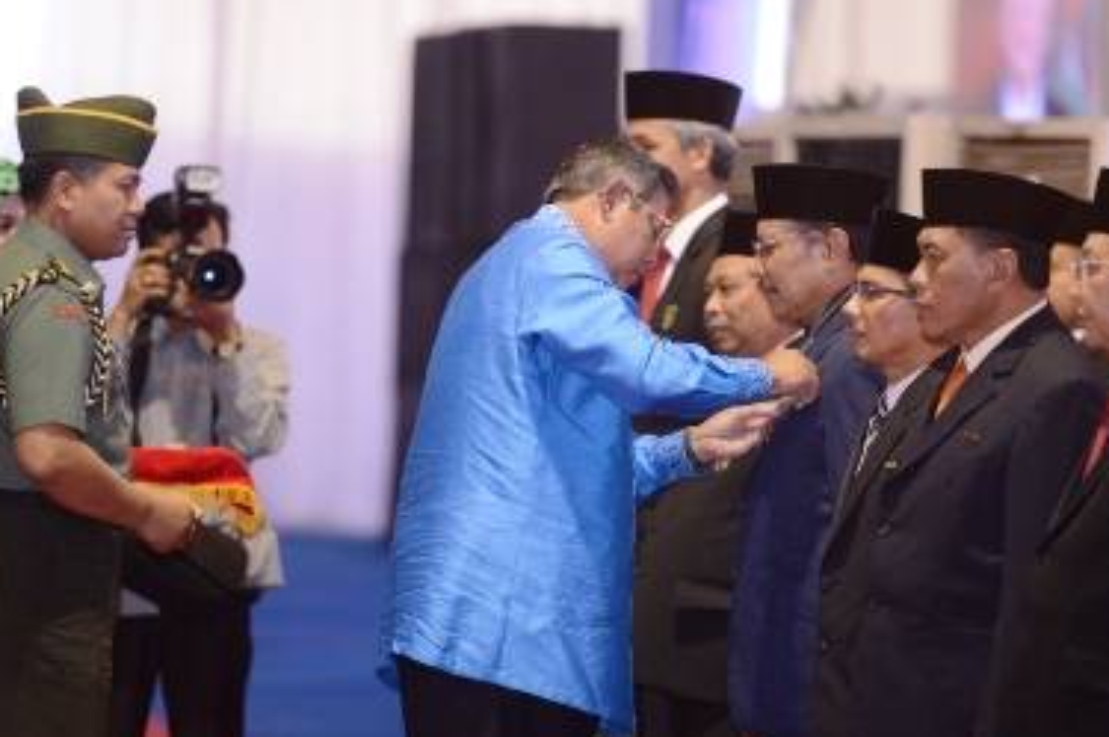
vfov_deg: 5.7
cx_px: 591
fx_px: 7414
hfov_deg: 8.6
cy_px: 370
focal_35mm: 241
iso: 2500
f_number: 2.8
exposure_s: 1/160
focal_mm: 200
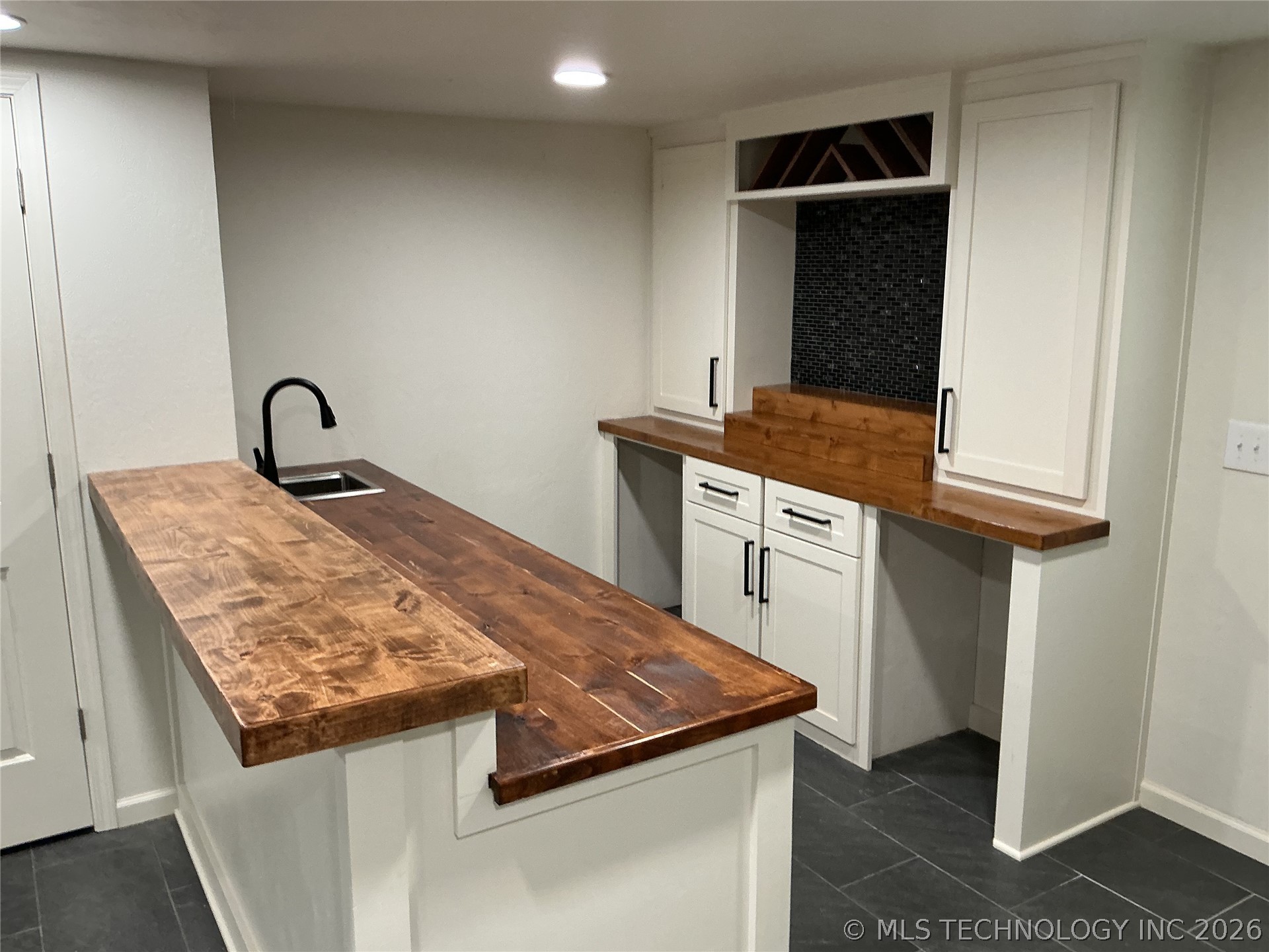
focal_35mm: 29
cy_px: 476
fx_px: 1063
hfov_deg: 61.7
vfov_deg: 48.2
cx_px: 634
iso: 100
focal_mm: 3
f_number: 1.8
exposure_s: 1/60
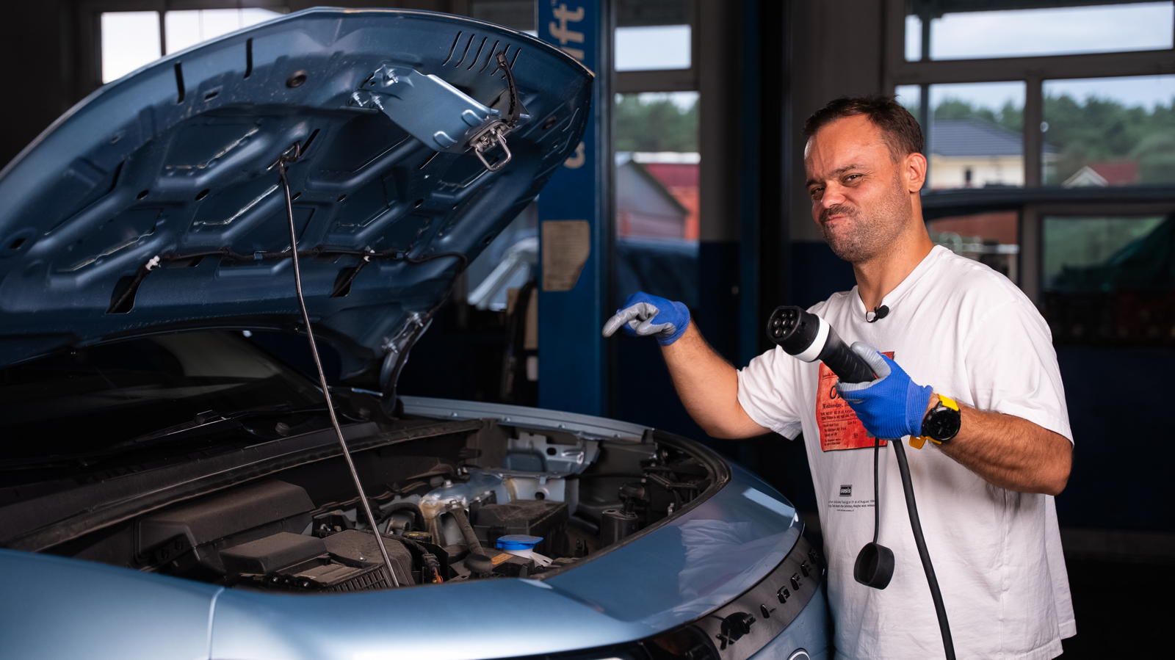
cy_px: 330
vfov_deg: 22.6
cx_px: 588
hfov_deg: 39.1
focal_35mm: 53
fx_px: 1655
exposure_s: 1/160
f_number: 2.8
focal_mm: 50.7
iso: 1250
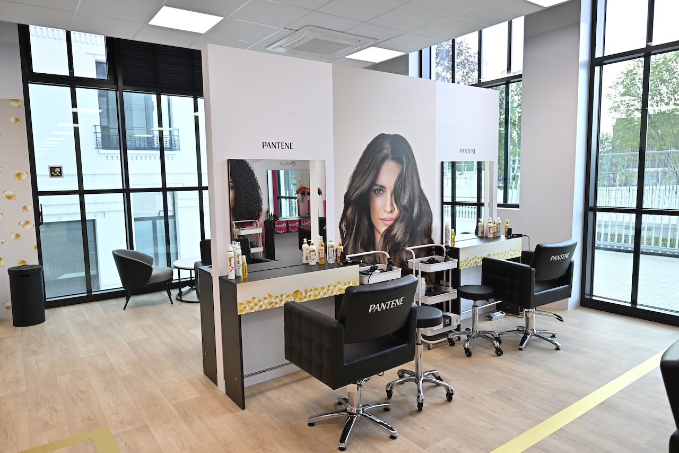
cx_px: 340
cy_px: 226
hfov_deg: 73.8
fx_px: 453
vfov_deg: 53.1
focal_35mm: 24
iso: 1250
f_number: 3.5
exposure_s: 1/500
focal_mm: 24
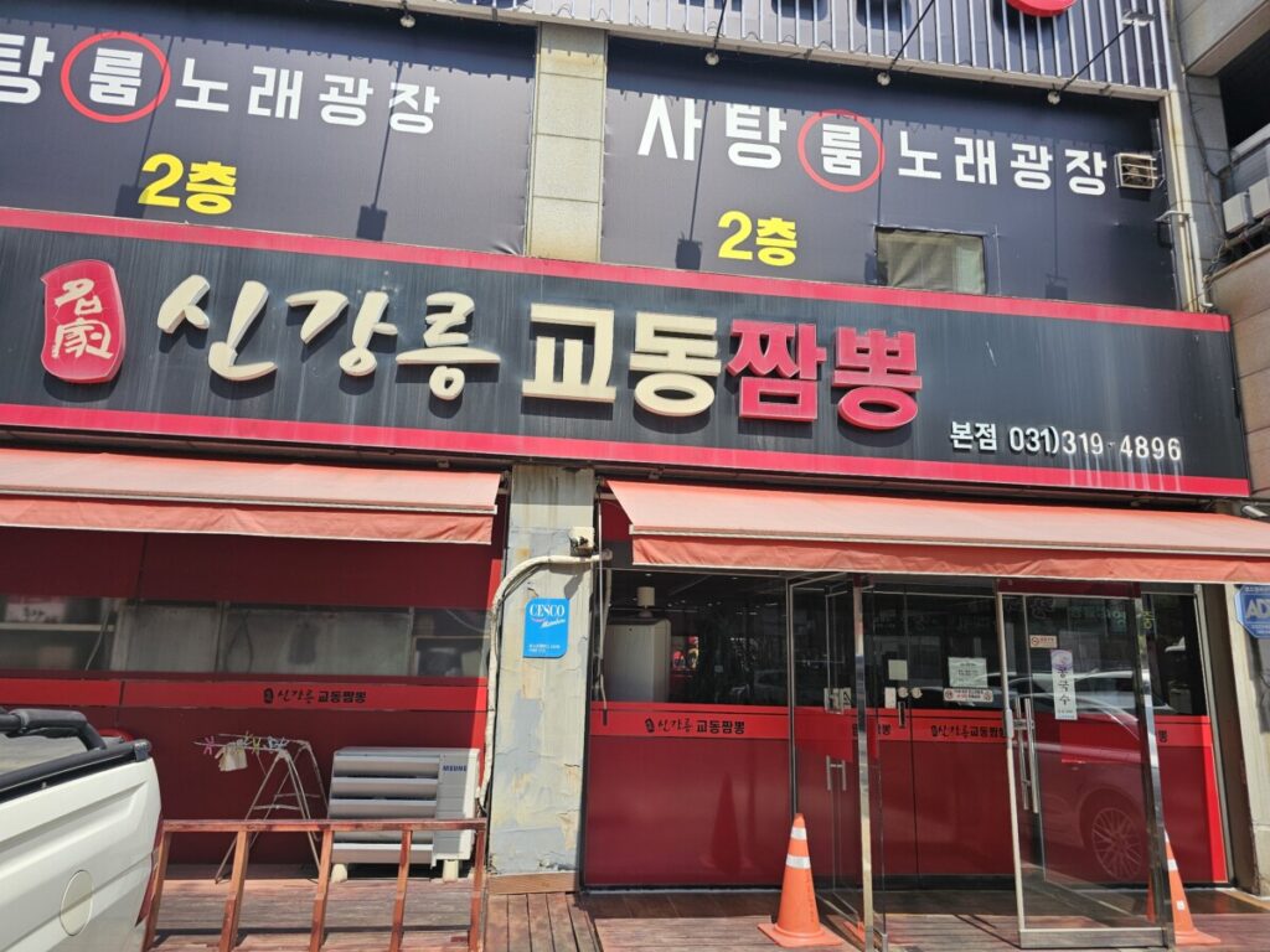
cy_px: 476
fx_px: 844
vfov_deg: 58.9
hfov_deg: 73.9
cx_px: 635
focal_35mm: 23
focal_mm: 6.3
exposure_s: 1/1038
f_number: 1.7
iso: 20
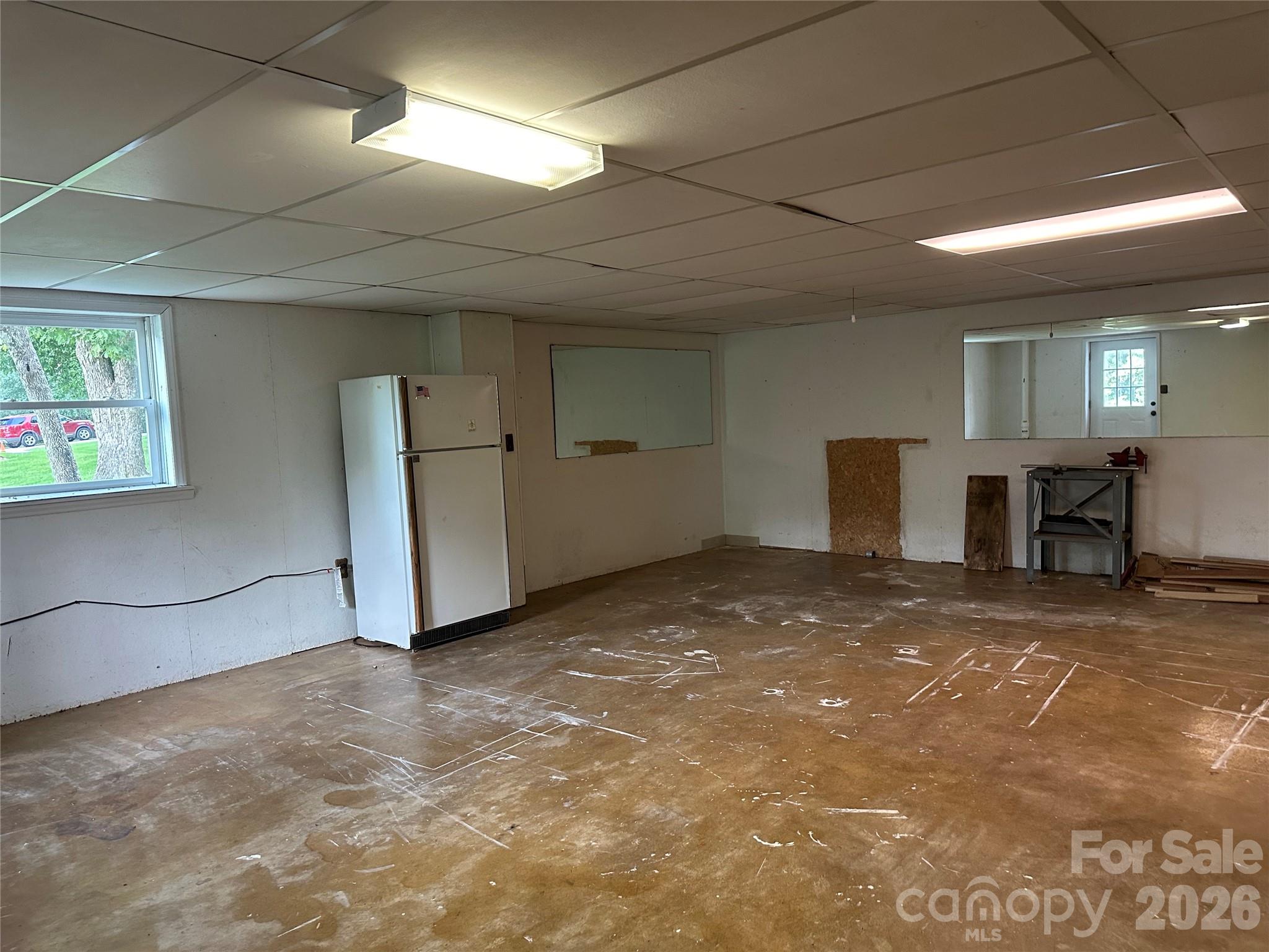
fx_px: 880
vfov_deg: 56.8
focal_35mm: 24
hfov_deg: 71.6
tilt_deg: -3.7
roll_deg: +2.1
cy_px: 476
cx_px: 634
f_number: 1.78
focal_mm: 6.86
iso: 400
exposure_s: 1/60
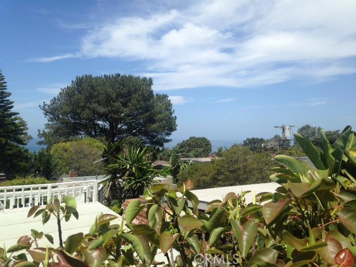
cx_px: 178
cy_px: 134
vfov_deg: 42.9
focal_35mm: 33
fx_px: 339
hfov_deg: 55.4
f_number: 2.4
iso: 50
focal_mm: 4.12
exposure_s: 1/1869
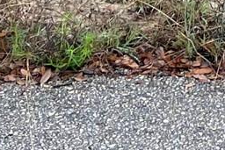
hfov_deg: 9.0
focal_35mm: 216
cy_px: -313
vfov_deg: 5.9
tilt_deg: -11.2
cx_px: 425
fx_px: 1351
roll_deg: +5.1
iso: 50
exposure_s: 1/466
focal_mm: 5.7
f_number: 1.5
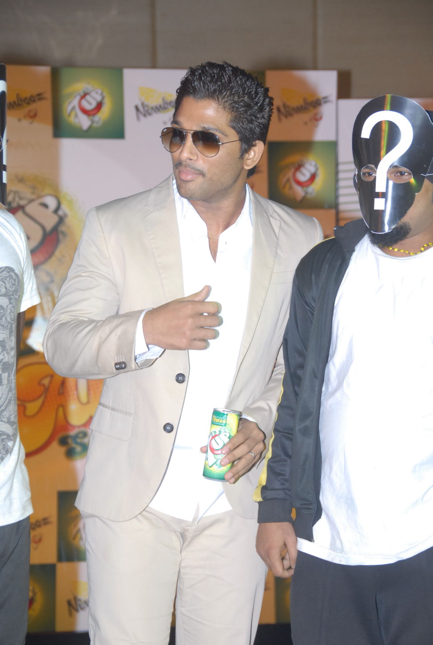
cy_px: 322
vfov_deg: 18.1
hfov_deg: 12.2
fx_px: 2020
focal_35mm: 112
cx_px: 216
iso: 500
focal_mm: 75
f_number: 5.6
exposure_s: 1/100
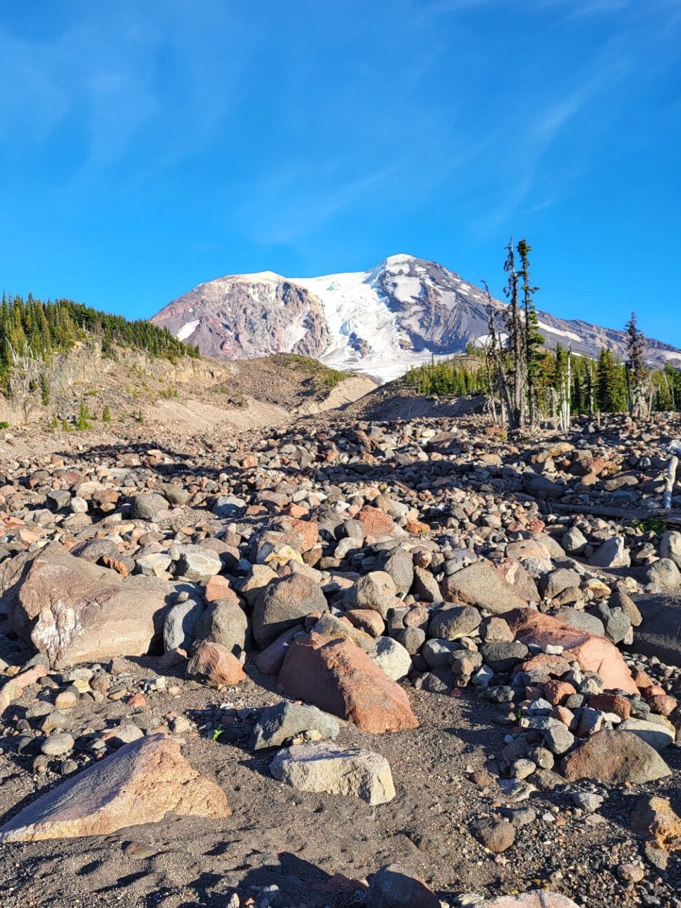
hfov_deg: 45.3
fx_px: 813
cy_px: 522
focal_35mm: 31
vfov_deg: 58.1
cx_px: 286
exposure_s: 1/909
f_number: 1.8
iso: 40
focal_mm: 5.4
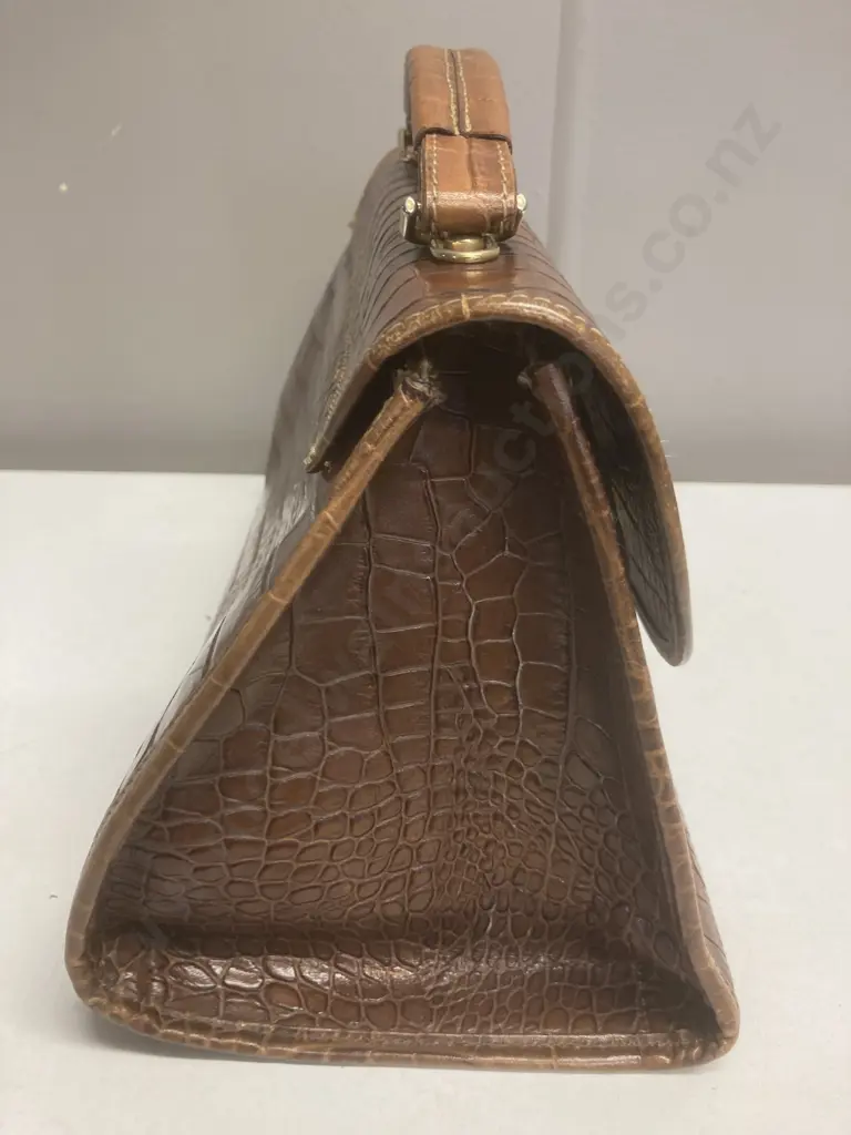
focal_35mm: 28
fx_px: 918
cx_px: 426
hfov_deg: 49.7
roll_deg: -1.9
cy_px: 568
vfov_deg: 63.4
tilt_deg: -26.3
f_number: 1.8
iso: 100
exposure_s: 1/50
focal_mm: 3.99
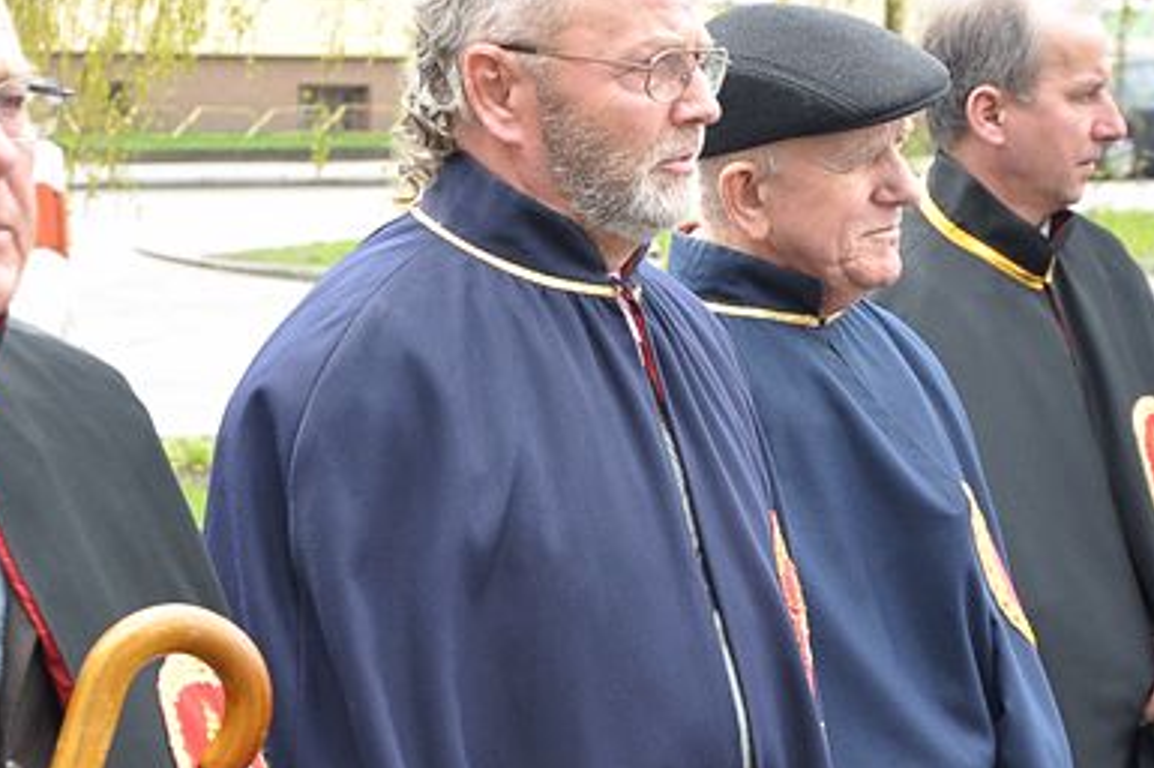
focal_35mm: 139
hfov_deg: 14.8
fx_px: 4452
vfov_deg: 9.8
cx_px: 516
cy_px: 494
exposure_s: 1/160
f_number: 6.3
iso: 320
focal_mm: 42
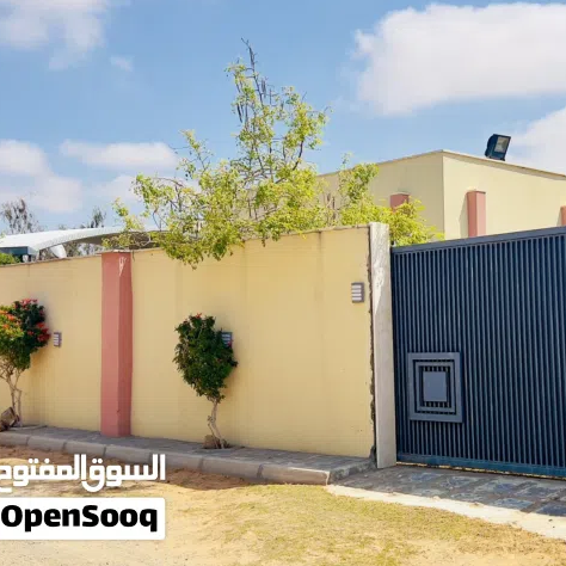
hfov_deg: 52.1
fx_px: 573
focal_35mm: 31
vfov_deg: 52.5
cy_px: 282
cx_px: 345
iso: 50
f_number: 1.5
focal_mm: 5.7
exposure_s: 1/5076
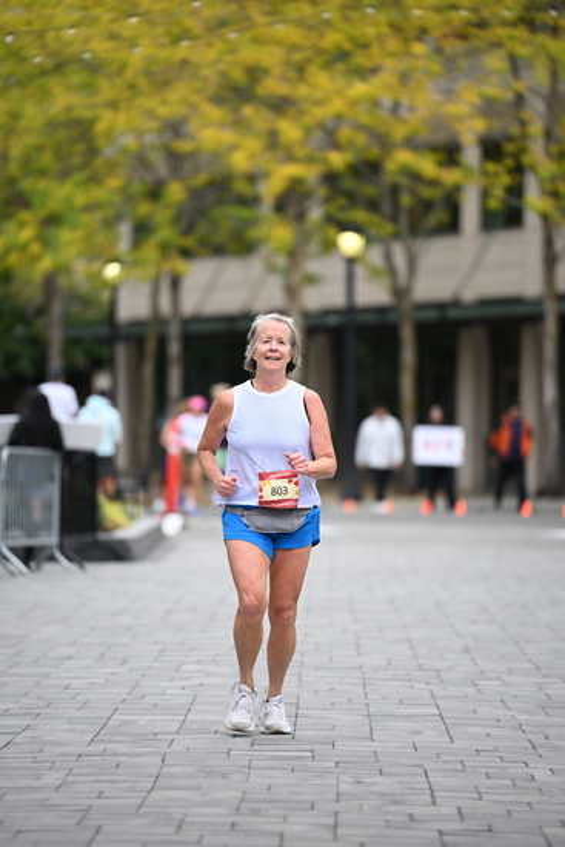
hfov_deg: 6.9
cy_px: 424
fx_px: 4705
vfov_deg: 10.3
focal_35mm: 200
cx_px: 282
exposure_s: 1/2500
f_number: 2.8
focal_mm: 200
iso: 640
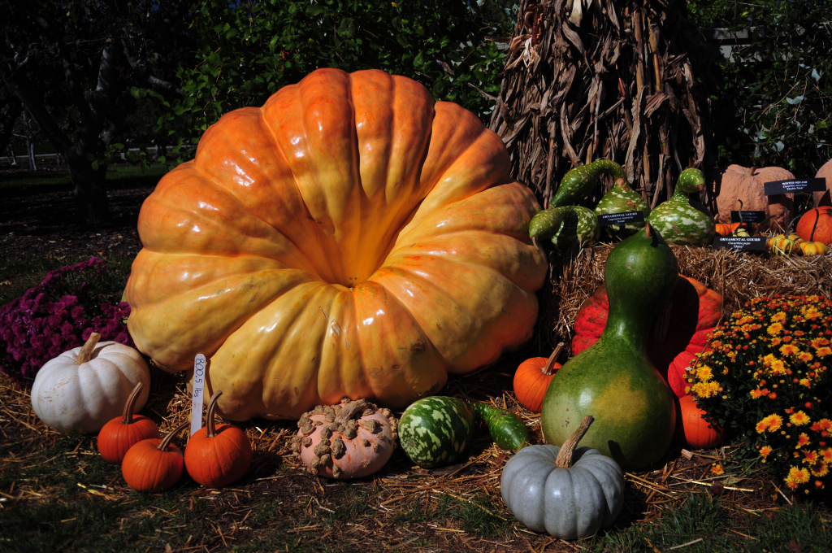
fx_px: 762
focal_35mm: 33
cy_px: 276
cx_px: 416
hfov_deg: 57.3
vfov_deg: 39.9
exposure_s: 1/8000
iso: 320
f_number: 3.2
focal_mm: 22
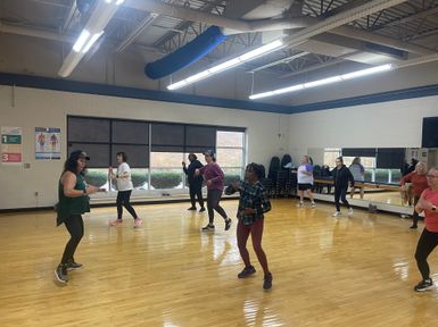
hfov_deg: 67.4
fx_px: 329
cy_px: 169
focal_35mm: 26
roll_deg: -0.8
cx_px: 217
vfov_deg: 53.0
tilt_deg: -3.5
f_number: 1.6
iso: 160
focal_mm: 5.1
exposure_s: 1/60
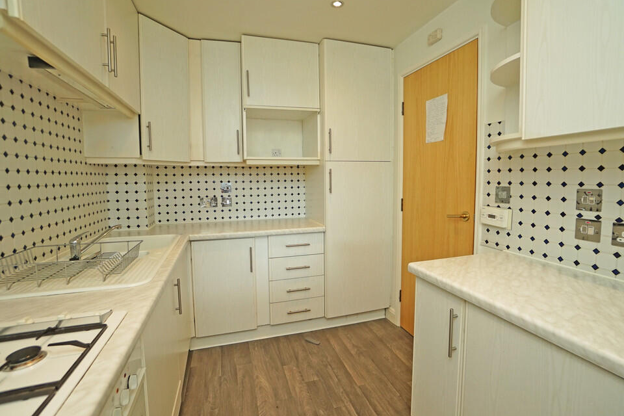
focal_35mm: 16
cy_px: 202
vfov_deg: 73.7
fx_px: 277
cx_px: 328
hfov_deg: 96.7
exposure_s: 1/160
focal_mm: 10
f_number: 4
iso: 200
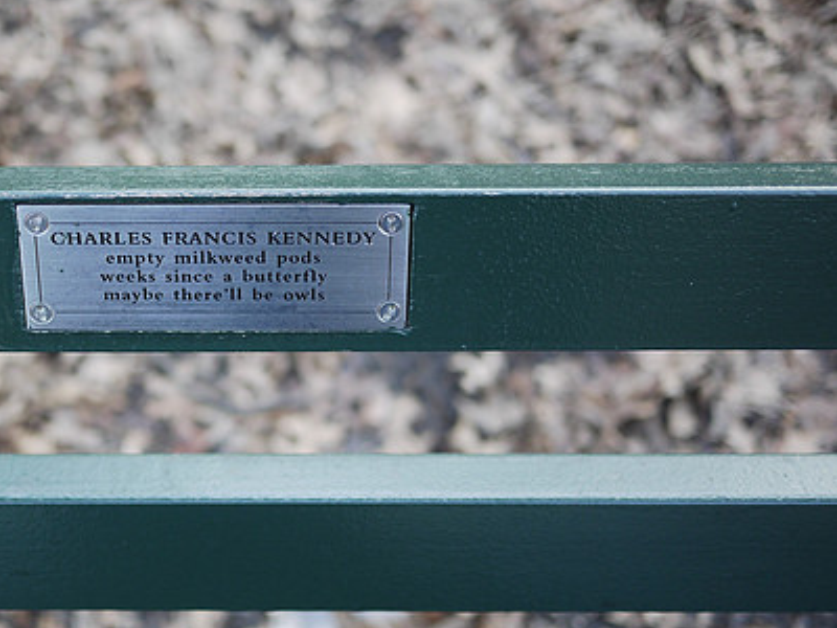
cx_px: 234
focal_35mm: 58
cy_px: 309
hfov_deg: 32.7
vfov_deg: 25.2
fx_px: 1402
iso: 100
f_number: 1.8
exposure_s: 1/60
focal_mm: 20
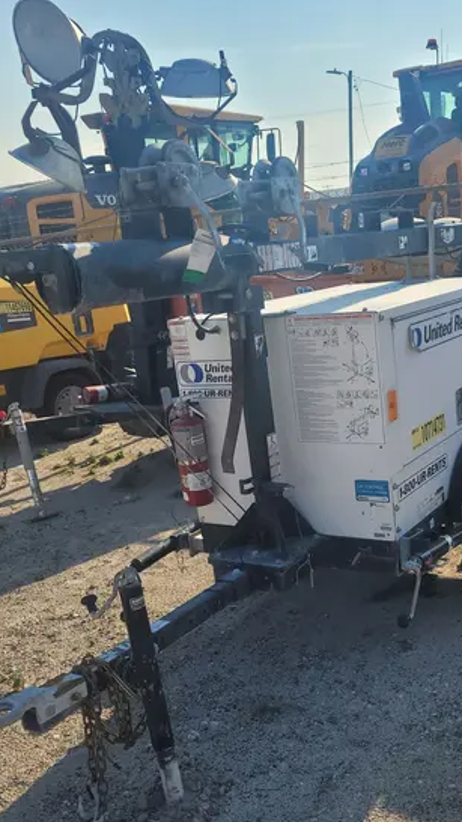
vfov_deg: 52.3
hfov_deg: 30.6
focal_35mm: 38
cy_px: 502
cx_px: 351
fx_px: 828
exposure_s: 1/2524
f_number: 1.8
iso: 40
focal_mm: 5.4
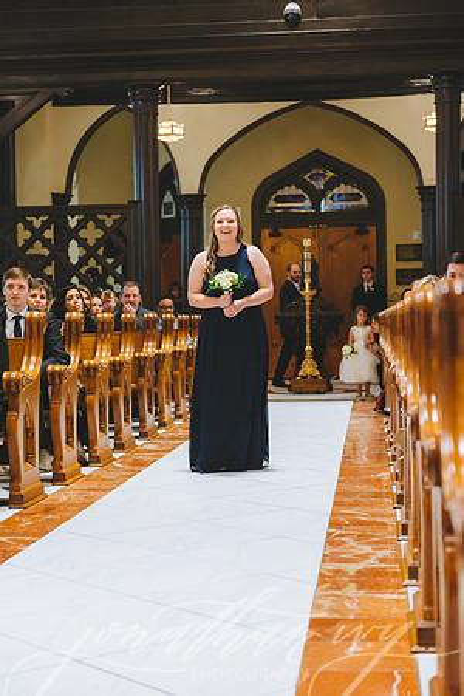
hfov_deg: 19.5
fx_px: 1353
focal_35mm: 70
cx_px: 232
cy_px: 348
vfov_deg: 28.8
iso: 2500
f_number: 3.5
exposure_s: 1/125
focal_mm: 70
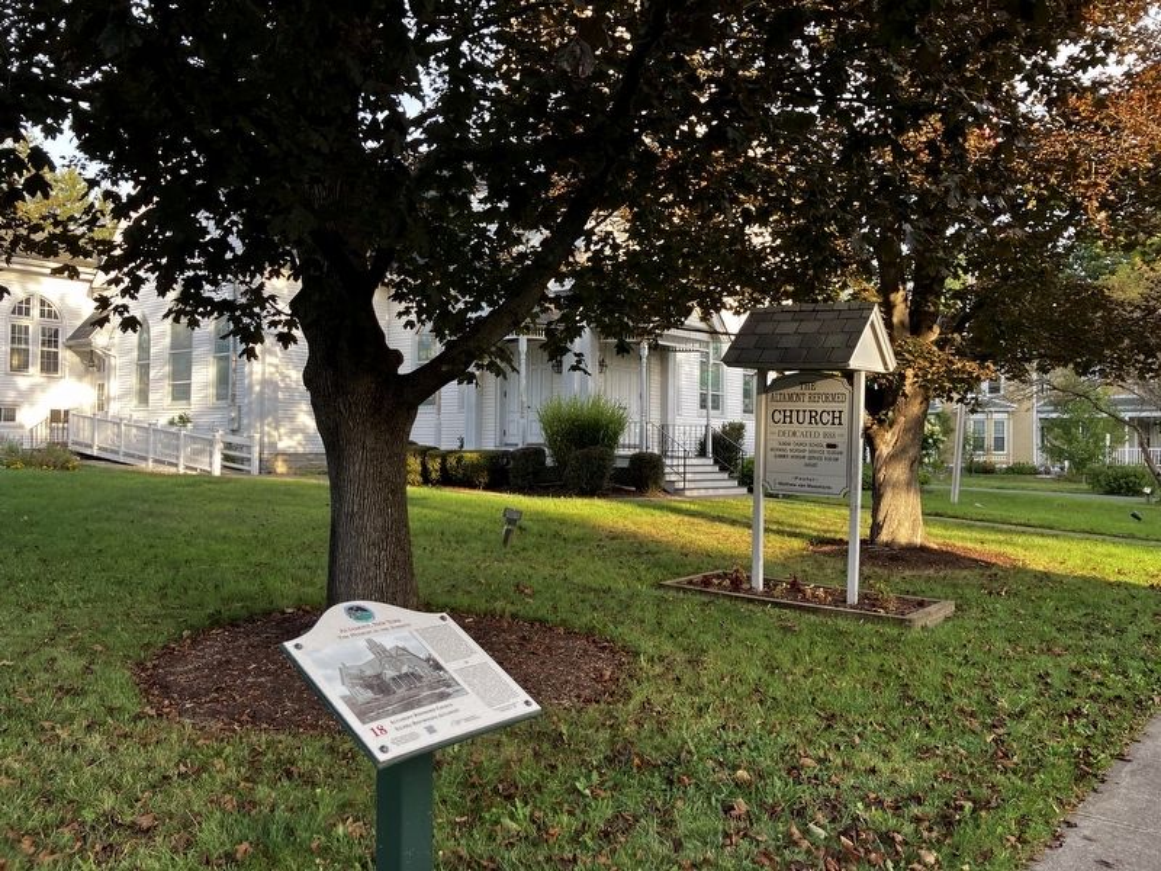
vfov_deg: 49.7
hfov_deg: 63.4
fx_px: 939
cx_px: 580
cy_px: 436
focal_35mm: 28
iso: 32
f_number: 1.8
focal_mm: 3.99
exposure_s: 1/121
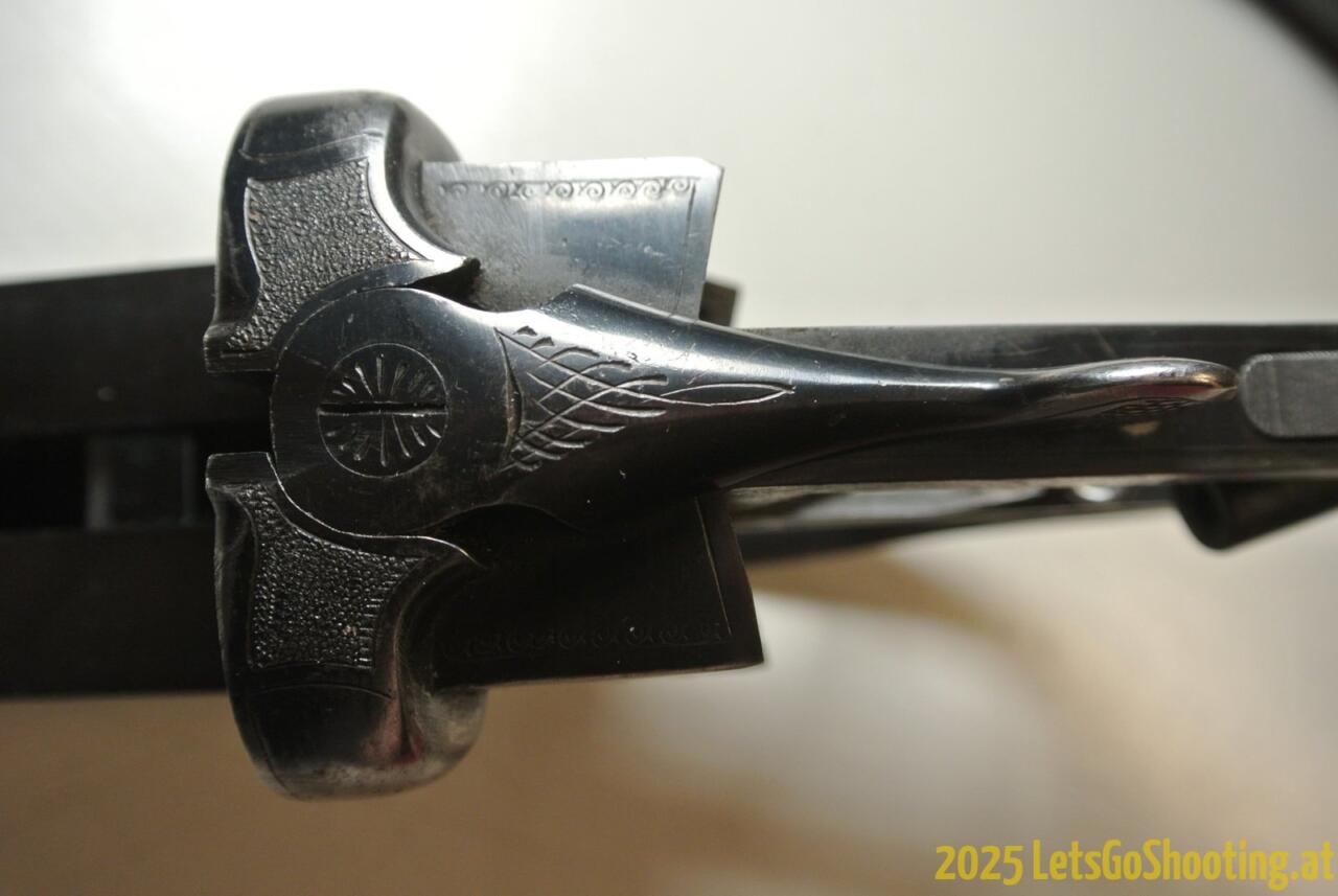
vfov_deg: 33.5
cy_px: 448
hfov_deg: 48.4
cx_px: 669
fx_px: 1489
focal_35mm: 40
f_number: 4.2
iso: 450
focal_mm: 15.1
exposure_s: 1/125
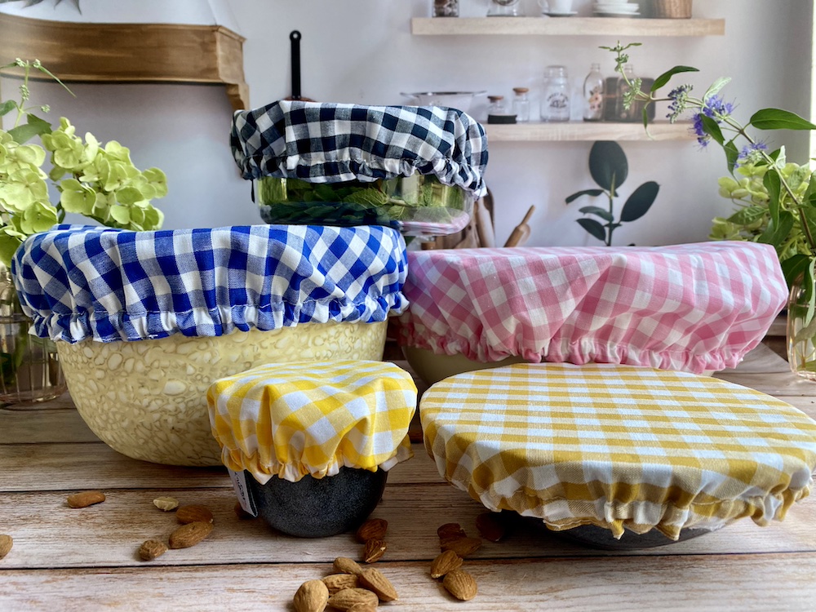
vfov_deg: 53.1
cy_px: 306
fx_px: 613
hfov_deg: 67.3
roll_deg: -0.4
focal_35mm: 26
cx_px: 408
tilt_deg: -6.8
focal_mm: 4.25
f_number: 1.8
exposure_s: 1/121
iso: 125
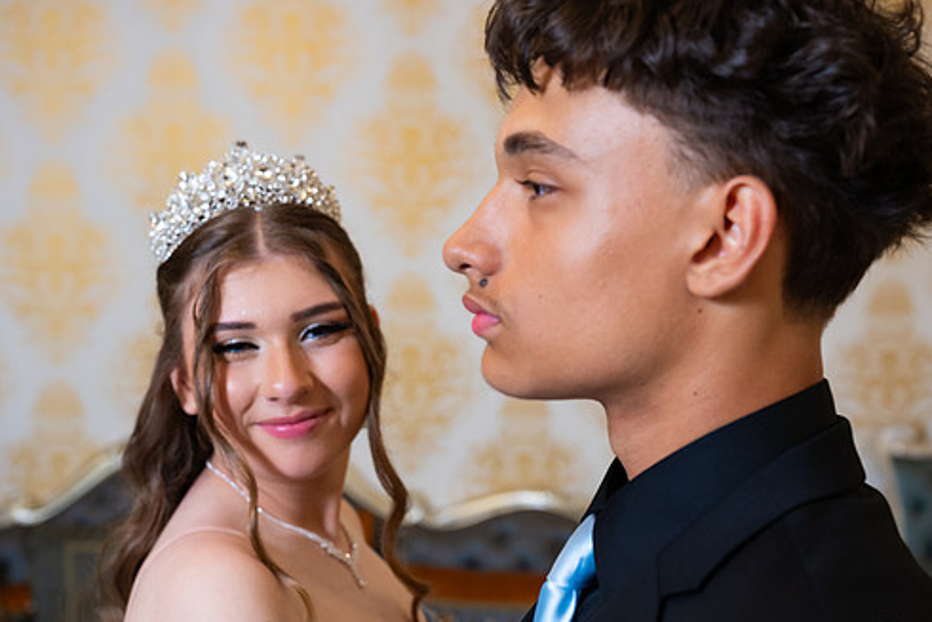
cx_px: 466
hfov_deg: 38.2
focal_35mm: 52
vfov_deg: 26.0
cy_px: 355
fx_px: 1347
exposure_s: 1/160
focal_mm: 43
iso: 1000
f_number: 4
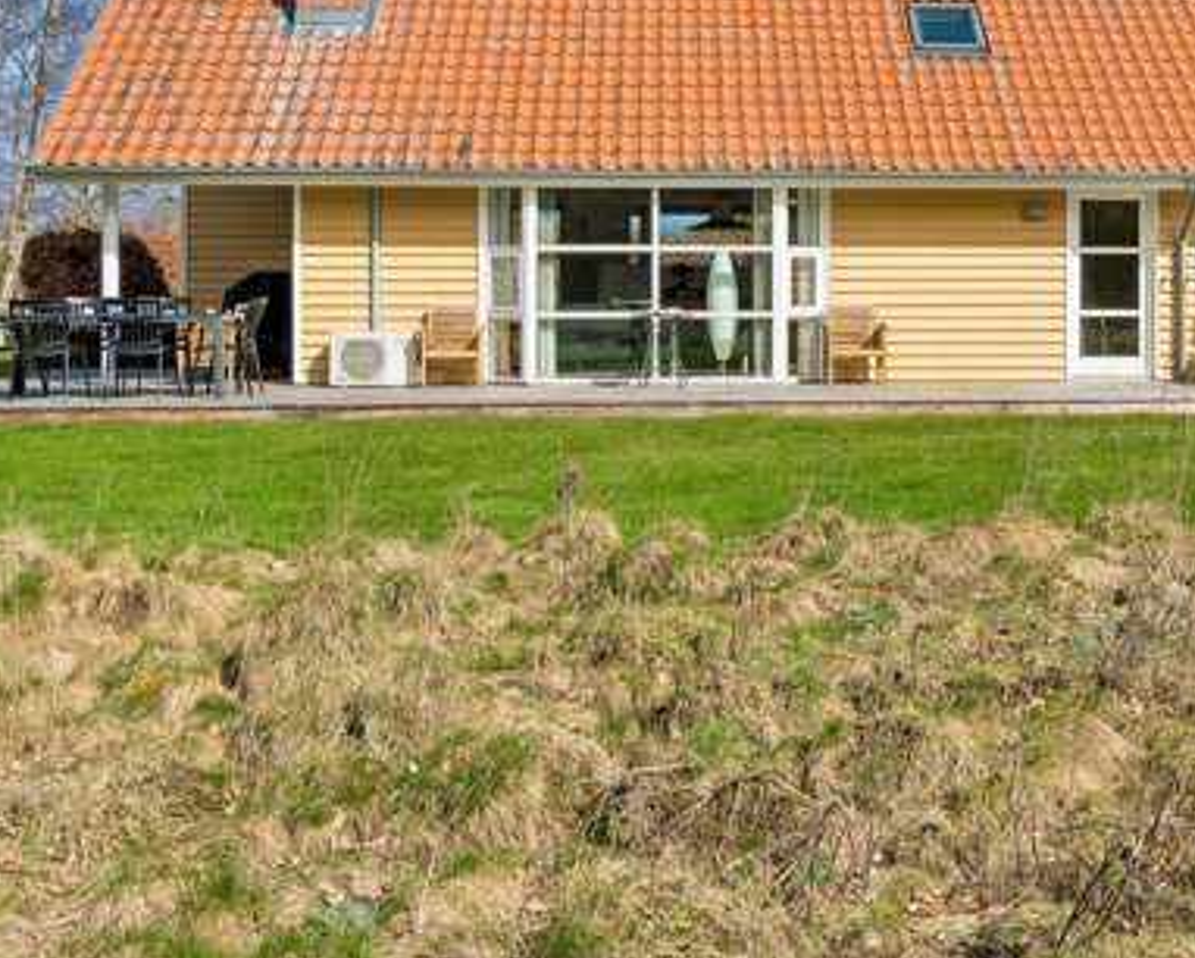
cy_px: 268
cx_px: 873
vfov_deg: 28.3
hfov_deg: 34.7
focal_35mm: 53
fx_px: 1875
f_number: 8
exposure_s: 1/2000
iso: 400
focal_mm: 18
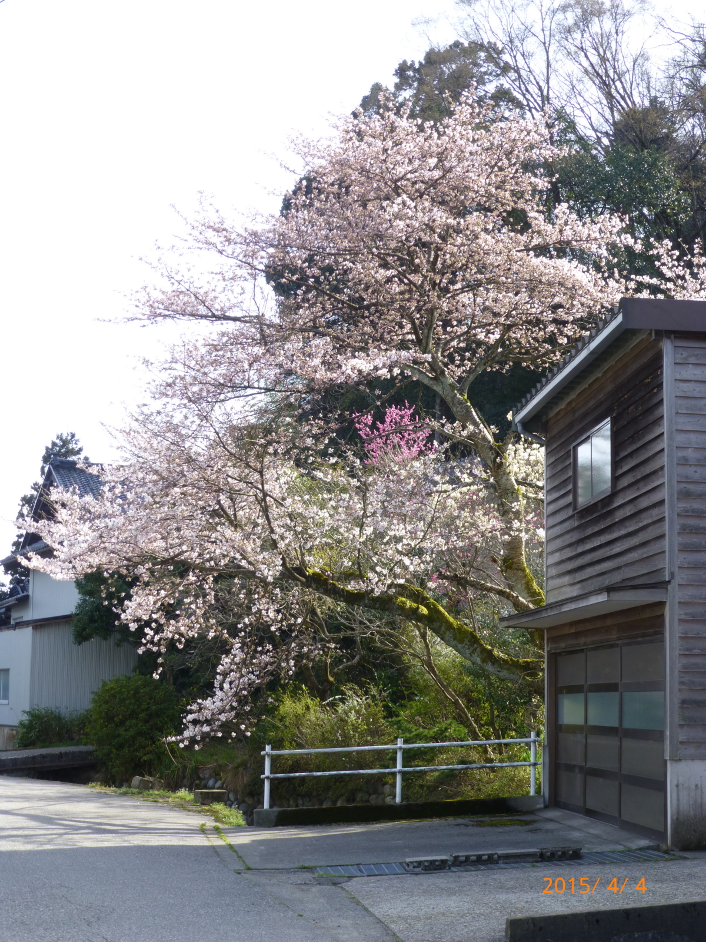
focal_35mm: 54
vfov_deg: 35.5
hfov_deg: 27.0
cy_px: 471
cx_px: 353
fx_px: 1468
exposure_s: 1/160
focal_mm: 9.7
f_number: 4.6
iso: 100
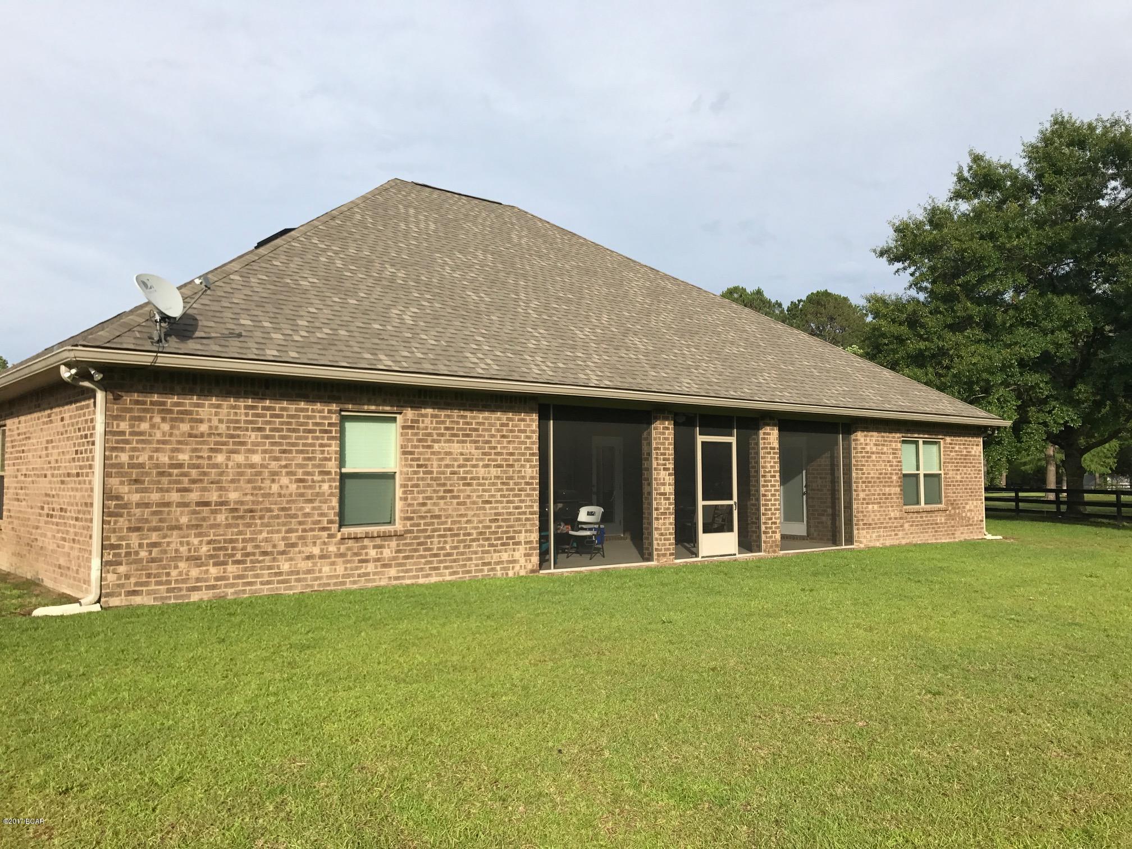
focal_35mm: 28
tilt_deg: +3.0
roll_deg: +0.0
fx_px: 916
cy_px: 424
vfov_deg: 49.7
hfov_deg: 63.4
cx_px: 566
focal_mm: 3.99
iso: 20
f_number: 1.8
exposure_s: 1/2336
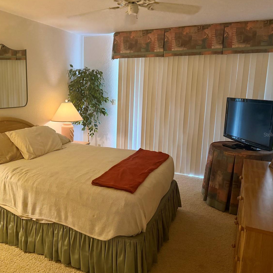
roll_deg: -0.2
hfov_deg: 53.1
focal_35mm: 30
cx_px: 93
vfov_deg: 54.0
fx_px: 268
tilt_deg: -10.4
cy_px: 134
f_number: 1.78
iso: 250
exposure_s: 1/60
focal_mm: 6.76
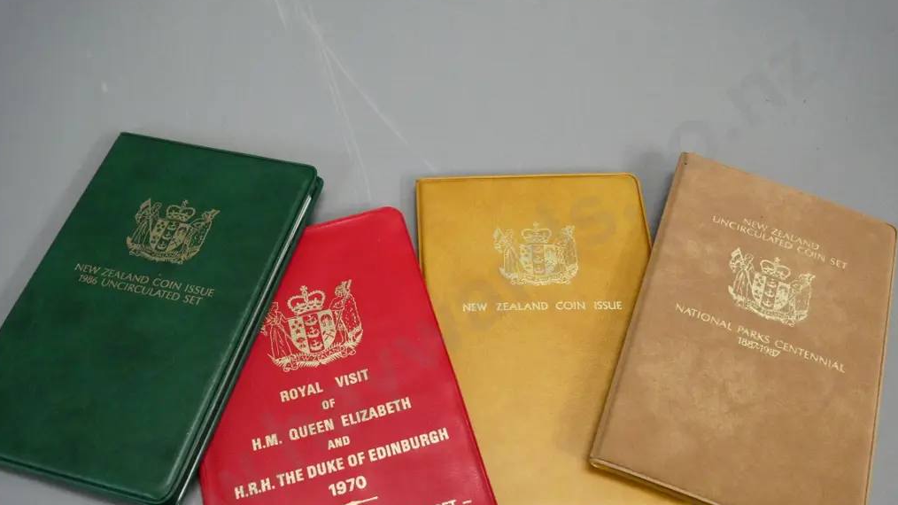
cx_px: 448
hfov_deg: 59.5
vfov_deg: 35.3
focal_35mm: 33
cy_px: 328
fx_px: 786
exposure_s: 1/125
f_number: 5
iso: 3200
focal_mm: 15
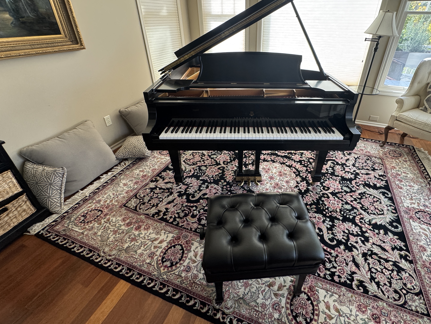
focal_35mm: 17
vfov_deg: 74.1
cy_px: 133
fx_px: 212
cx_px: 246
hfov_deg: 90.4
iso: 200
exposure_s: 1/99
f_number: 2.2
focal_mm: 2.22
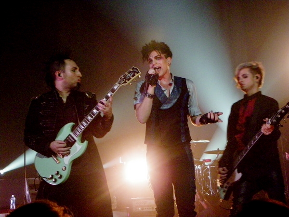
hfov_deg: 32.2
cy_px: 108
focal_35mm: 60
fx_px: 501
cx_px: 144
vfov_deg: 24.4
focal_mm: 10.7
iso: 800
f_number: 3.5
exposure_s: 1/80
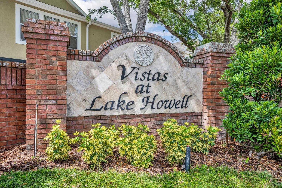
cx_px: 141
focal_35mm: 24
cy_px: 94
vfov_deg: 53.1
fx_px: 188
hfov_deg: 73.8
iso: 100
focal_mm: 24
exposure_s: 1/320
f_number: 6.3
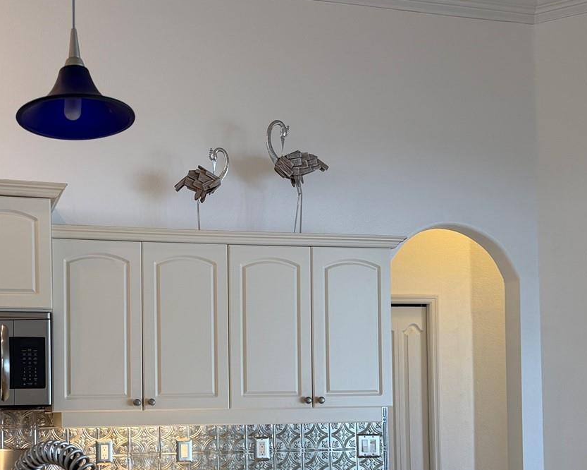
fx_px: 782
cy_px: 385
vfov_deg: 32.4
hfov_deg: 40.0
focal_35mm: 45
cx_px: 144
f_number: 1.78
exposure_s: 1/120
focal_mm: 6.76
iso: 125
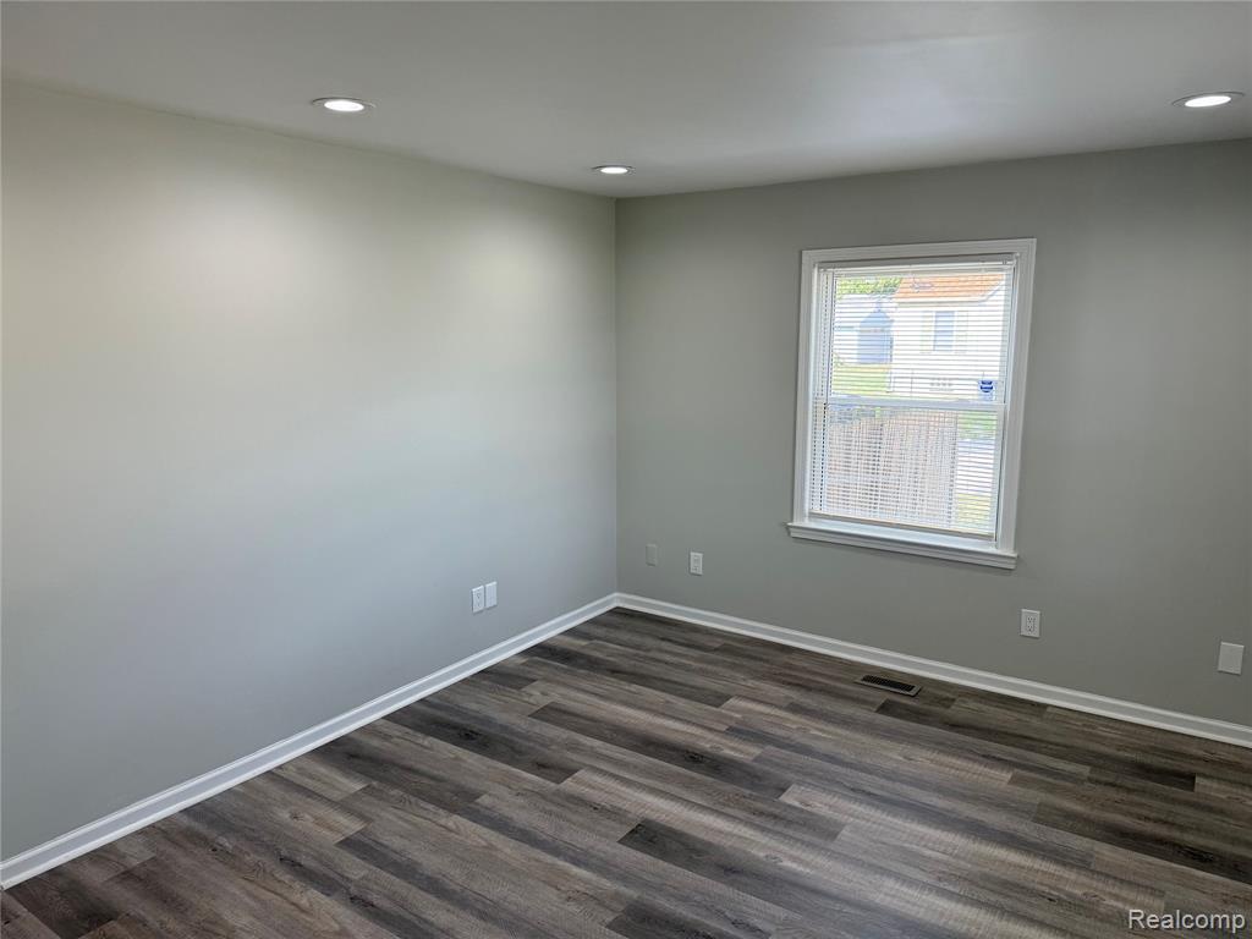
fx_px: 868
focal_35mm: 24
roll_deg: +0.0
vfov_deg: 56.8
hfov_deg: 71.6
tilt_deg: -8.8
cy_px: 470
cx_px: 626
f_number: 1.78
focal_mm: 6.76
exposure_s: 1/235
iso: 125
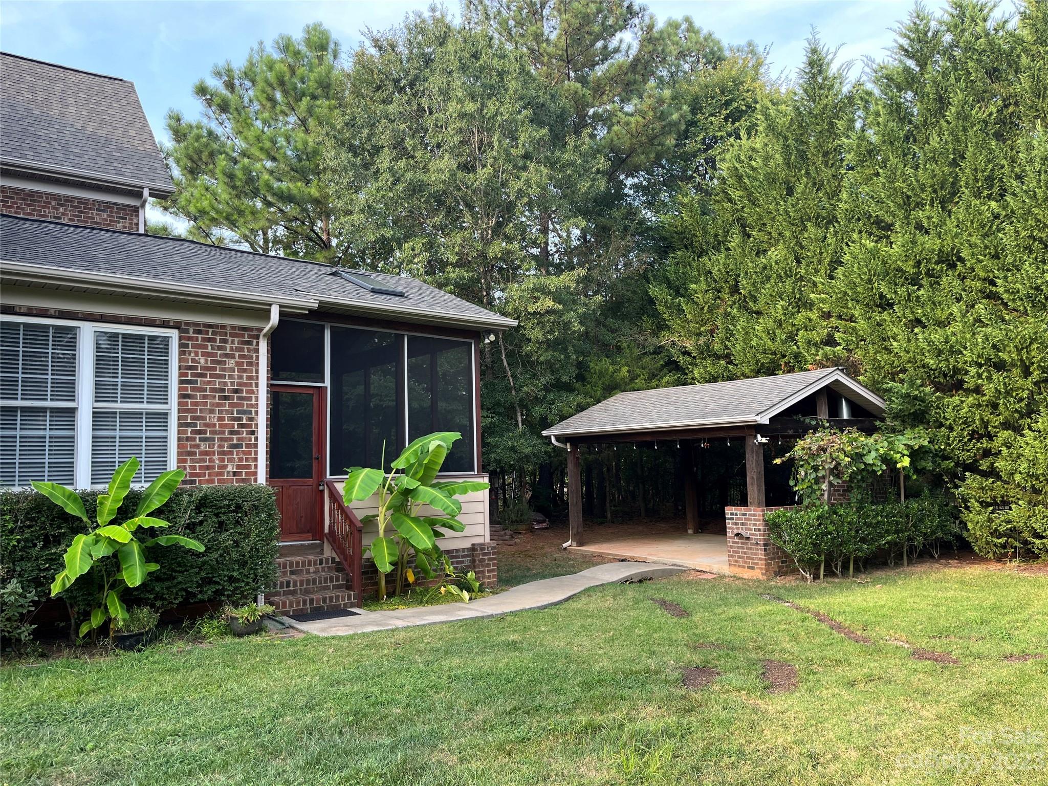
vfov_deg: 53.1
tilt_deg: +4.8
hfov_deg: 67.3
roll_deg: +1.2
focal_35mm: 26
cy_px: 393
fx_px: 787
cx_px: 524
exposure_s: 1/207
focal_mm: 5.1
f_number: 1.6
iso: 40
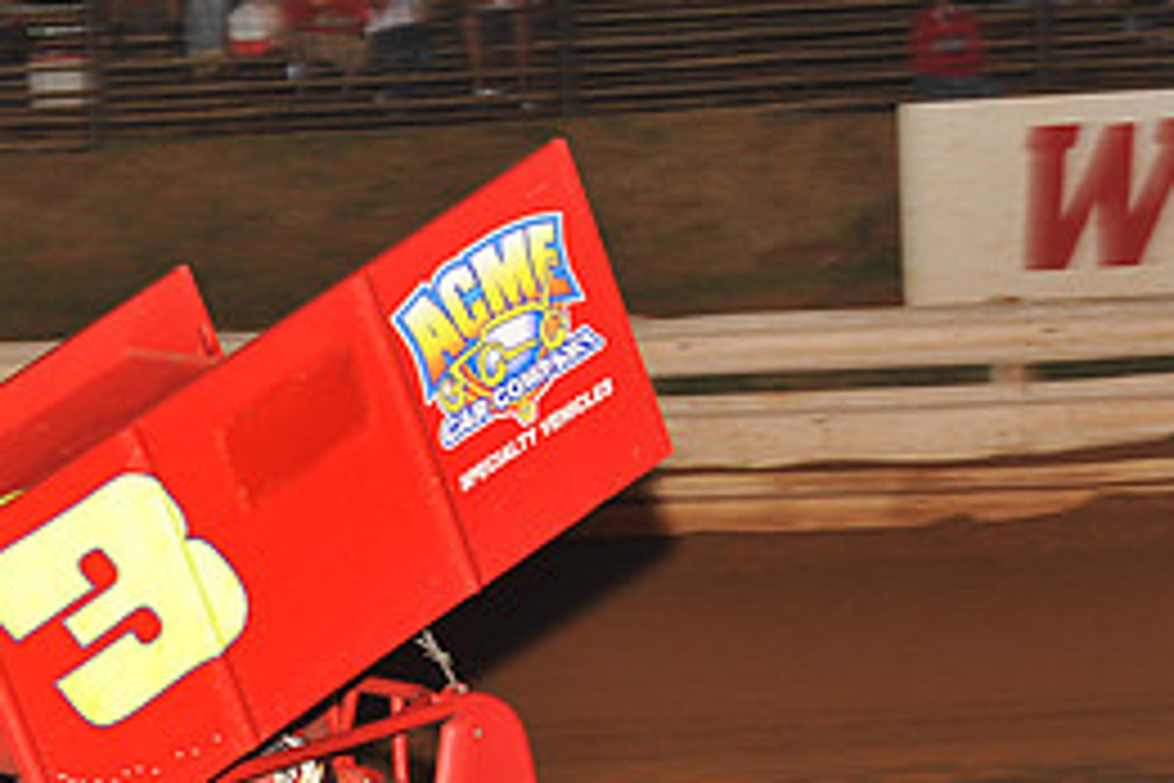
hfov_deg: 10.0
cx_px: -45
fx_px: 6652
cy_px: 801
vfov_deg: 6.7
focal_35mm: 204
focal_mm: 92
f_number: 6.3
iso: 1000
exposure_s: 1/320
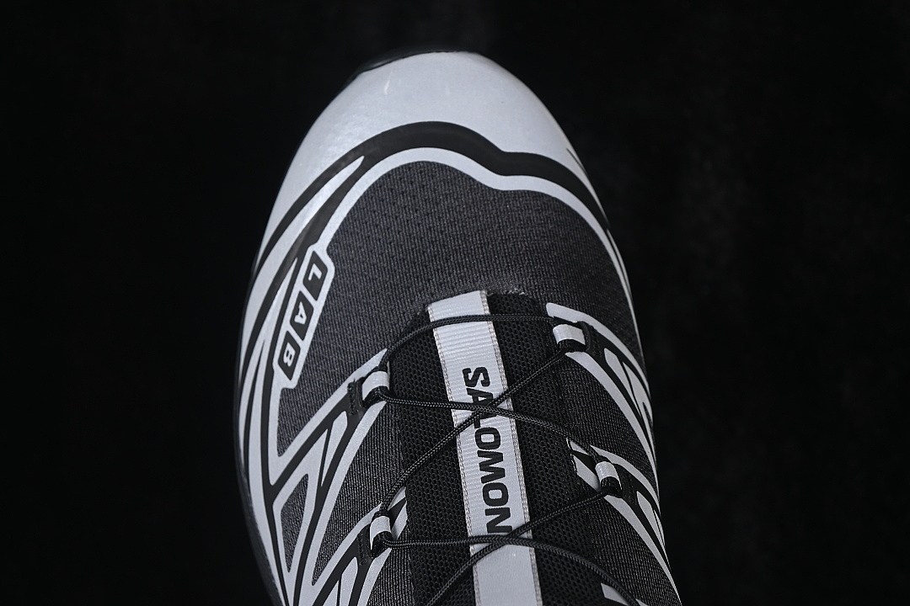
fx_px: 1896
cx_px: 455
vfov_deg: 18.2
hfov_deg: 27.0
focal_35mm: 75
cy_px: 303
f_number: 6.3
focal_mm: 50
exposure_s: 1/60
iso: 160
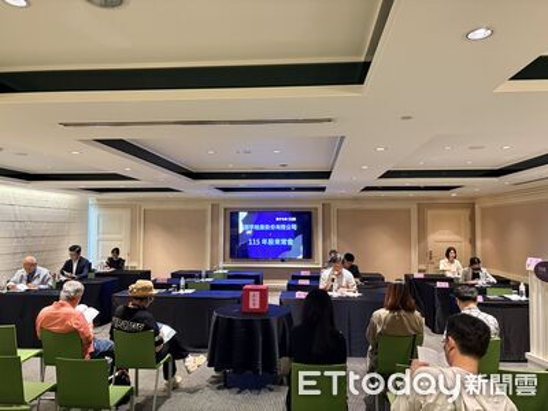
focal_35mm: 26
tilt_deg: +2.4
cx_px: 274
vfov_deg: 53.1
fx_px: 412
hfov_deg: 67.3
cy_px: 206
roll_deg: +0.4
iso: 500
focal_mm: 5.96
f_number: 1.6
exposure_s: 1/40
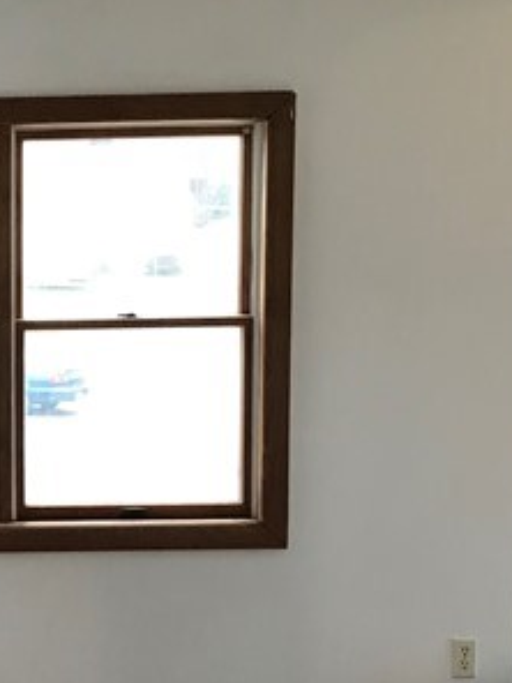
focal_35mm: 97
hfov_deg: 14.6
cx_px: -161
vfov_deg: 20.2
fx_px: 1913
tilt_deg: -5.0
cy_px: 425
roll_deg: +1.8
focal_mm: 3.99
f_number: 1.8
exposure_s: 1/30
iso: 40
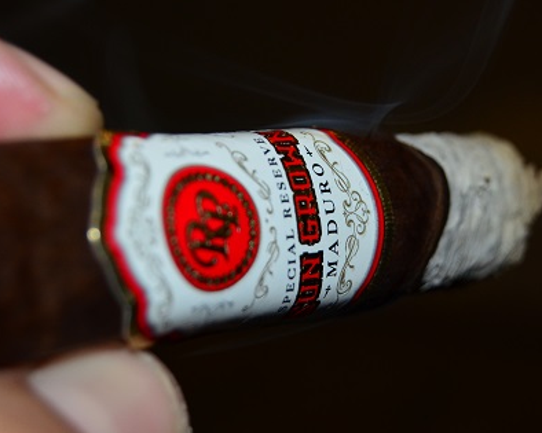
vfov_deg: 13.7
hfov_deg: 17.1
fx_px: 1807
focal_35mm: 113
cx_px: 303
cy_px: 214
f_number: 5.6
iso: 560
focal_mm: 55
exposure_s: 1/60
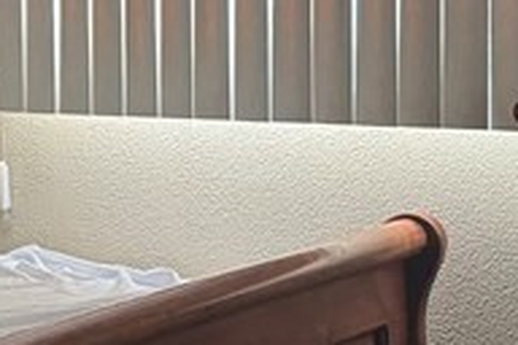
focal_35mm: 133
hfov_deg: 14.6
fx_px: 1914
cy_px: 65
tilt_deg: -3.9
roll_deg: +2.0
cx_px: -205
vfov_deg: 10.3
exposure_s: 1/60
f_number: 1.78
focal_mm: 6.76
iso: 500
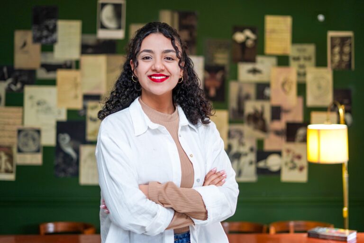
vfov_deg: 27.0
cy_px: 122
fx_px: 506
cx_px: 182
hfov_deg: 39.6
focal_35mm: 50
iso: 320
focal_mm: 50
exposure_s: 1/100
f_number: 1.8
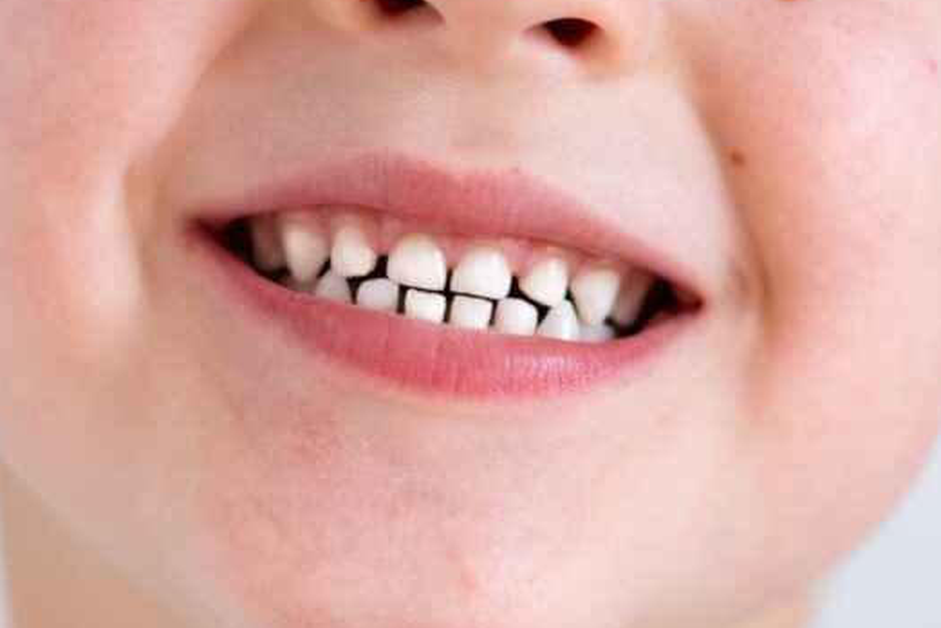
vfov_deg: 6.4
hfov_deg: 9.5
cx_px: 620
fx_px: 5649
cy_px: 165
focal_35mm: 216
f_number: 1.8
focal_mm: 55
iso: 100
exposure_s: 1/320
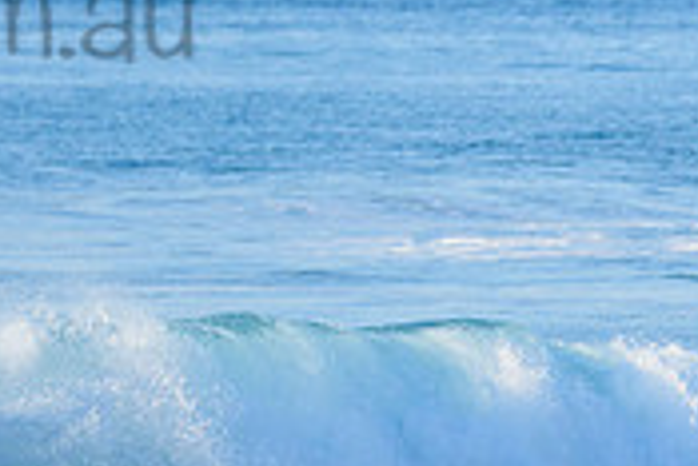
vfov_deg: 0.8
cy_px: -34
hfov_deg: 1.2
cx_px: -227
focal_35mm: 1655
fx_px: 32114
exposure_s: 1/2000
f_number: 5.6
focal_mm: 500
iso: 280
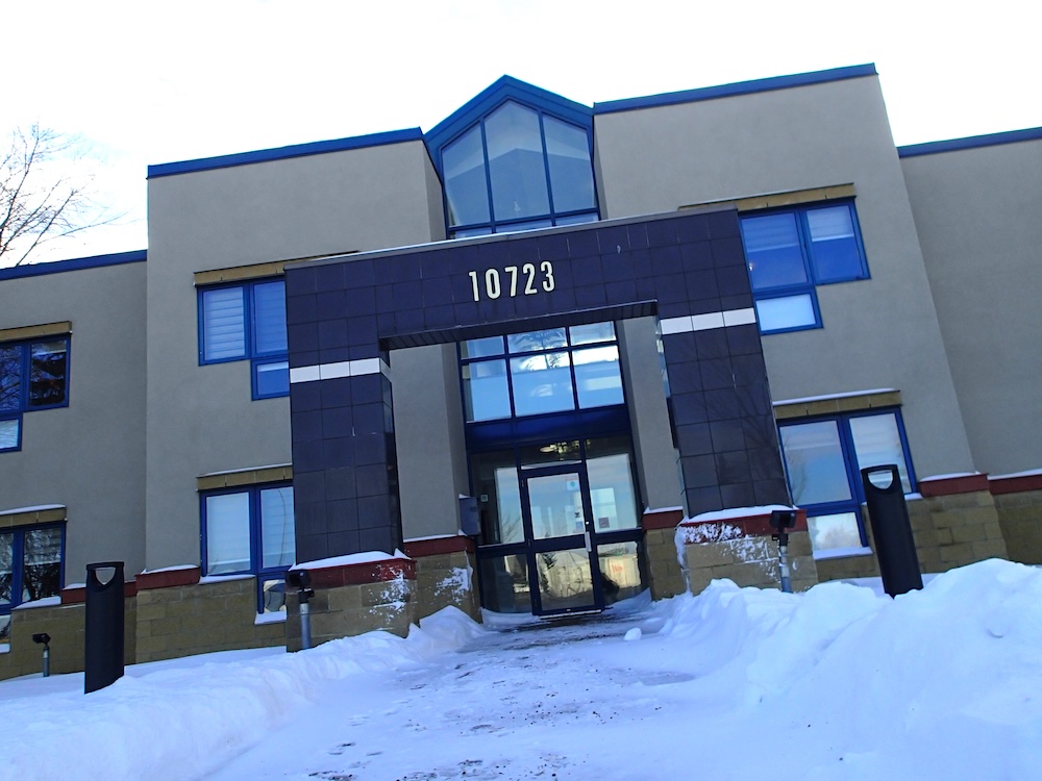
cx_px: 521
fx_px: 753
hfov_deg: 69.4
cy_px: 390
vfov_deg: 54.9
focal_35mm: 25
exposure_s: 1/800
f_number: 2.8
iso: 100
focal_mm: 4.5
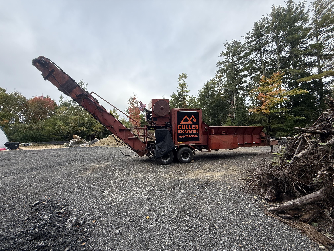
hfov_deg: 102.1
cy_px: 126
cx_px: 167
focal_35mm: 14
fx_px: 135
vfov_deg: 85.7
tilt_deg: +6.6
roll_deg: +2.8
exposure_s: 1/631
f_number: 2.2
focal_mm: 2.22
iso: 64
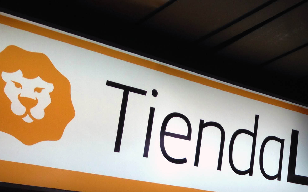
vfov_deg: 16.1
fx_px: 646
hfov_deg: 26.2
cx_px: 260
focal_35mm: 77
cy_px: 245
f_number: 2.4
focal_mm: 4.12
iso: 50
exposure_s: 1/40
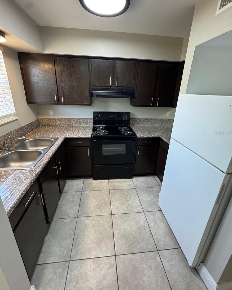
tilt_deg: -17.4
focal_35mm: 15
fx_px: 129
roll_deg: -2.1
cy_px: 133
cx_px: 114
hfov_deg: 84.1
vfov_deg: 96.6
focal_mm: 2.22
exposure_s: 1/60
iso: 320
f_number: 2.2
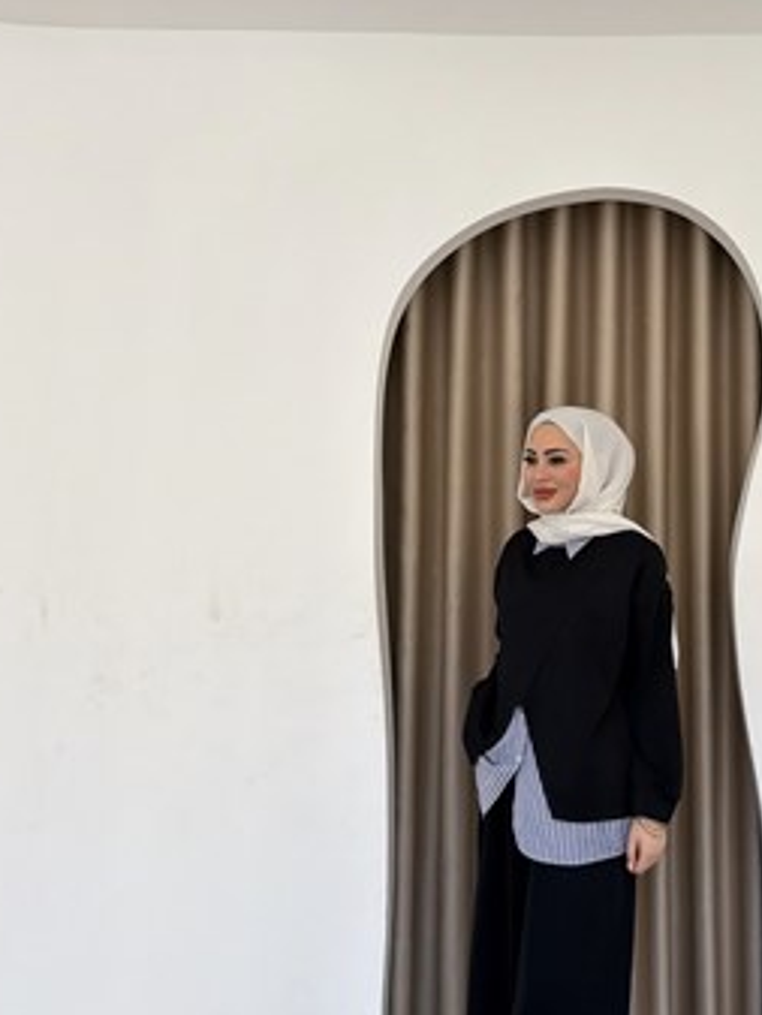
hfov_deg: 37.0
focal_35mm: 38
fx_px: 1115
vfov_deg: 48.2
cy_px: 673
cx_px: 557
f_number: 1.78
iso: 320
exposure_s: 1/1585
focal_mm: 6.76
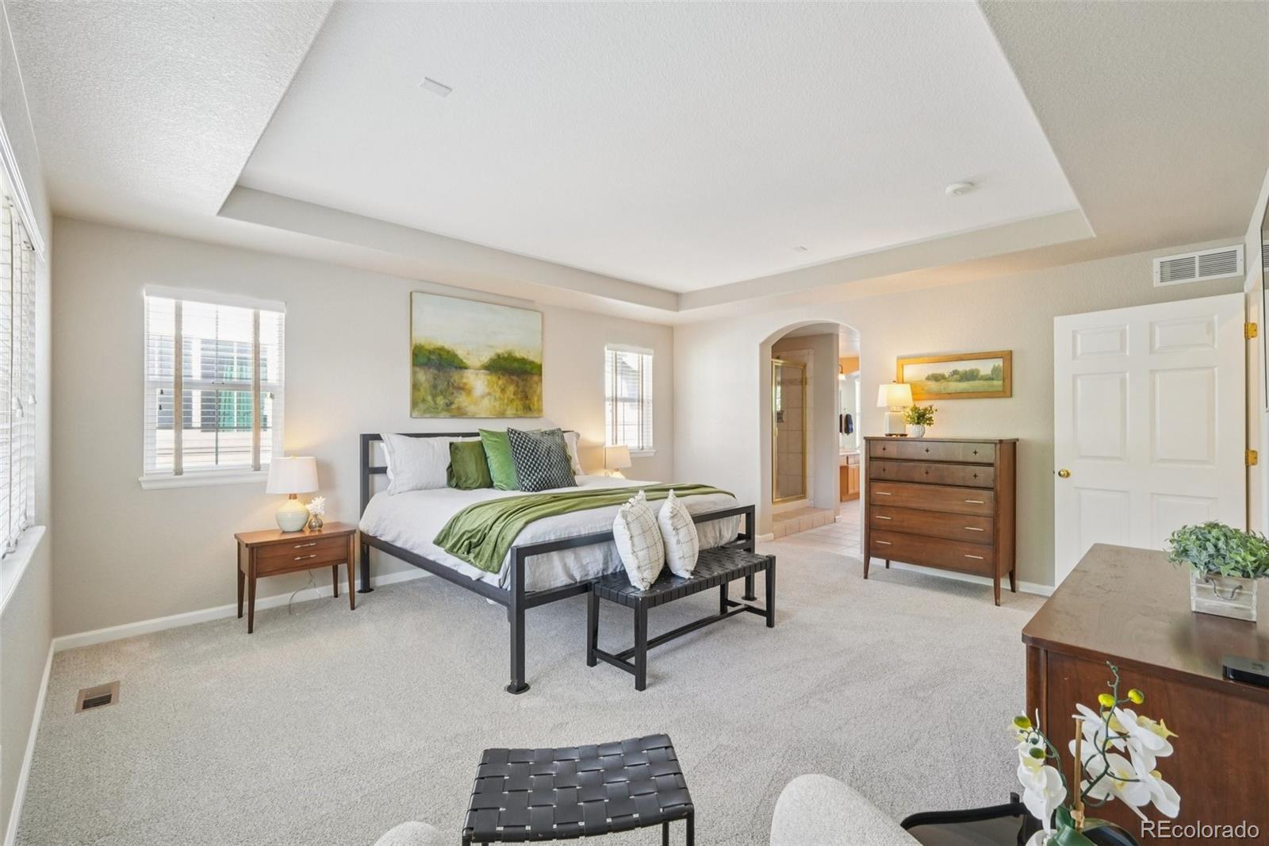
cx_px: 634
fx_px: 529
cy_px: 423
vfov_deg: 77.3
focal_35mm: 15
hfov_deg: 100.4
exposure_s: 1/5
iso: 800
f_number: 8
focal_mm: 10
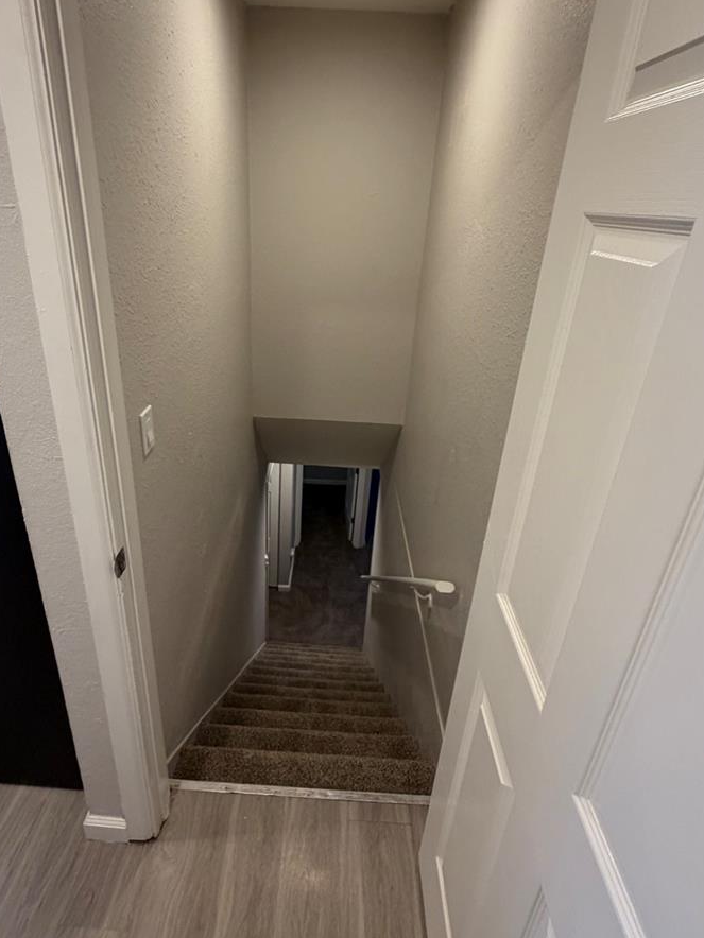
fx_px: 515
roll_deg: -2.4
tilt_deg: -20.0
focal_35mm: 19
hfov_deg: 68.5
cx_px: 314
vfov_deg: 84.4
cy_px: 422
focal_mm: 2.22
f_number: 2.2
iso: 250
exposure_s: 1/60
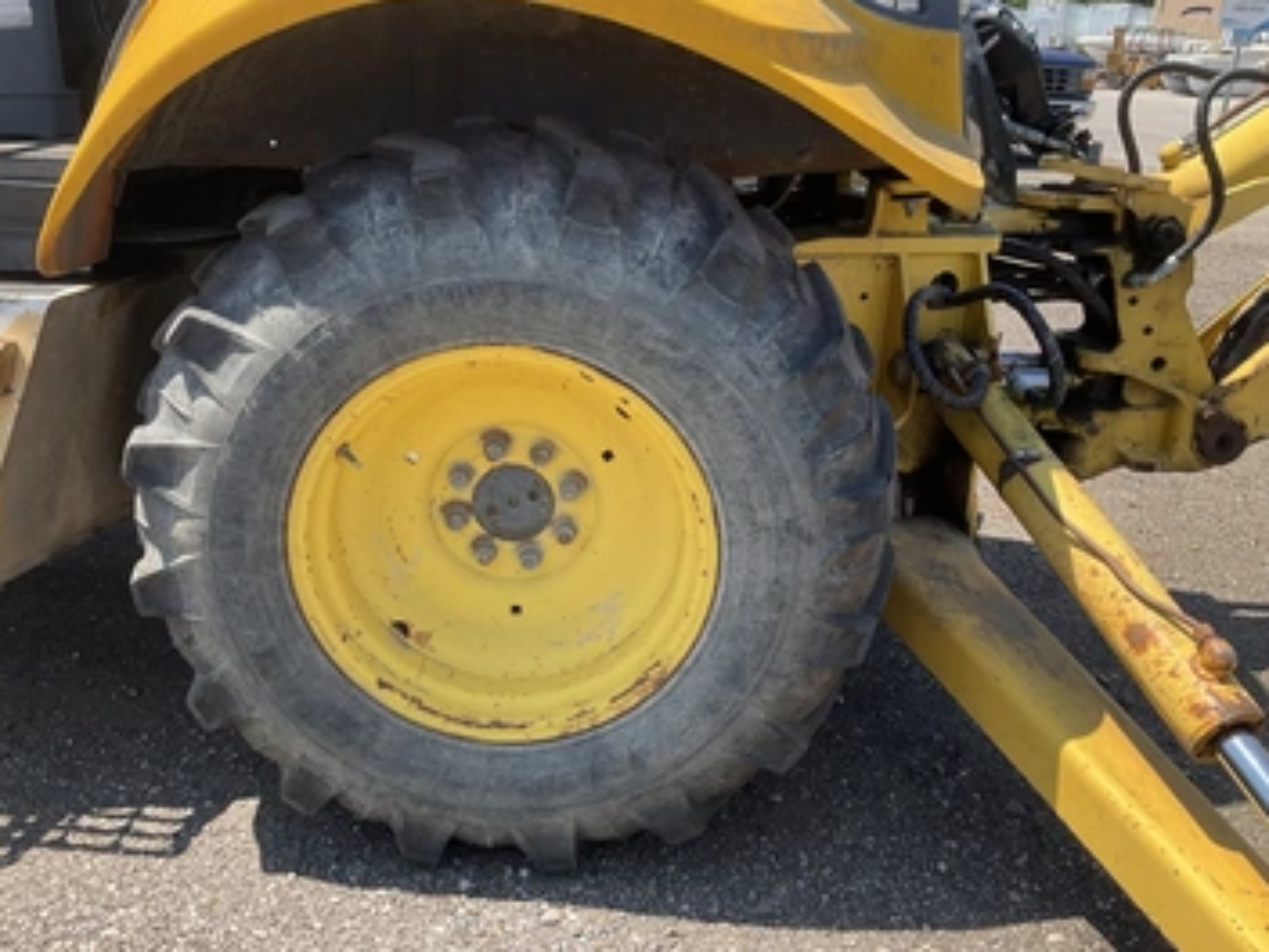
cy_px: 483
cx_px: 566
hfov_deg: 55.2
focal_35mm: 33
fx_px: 1210
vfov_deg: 42.9
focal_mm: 3
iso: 25
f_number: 1.8
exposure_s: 1/759
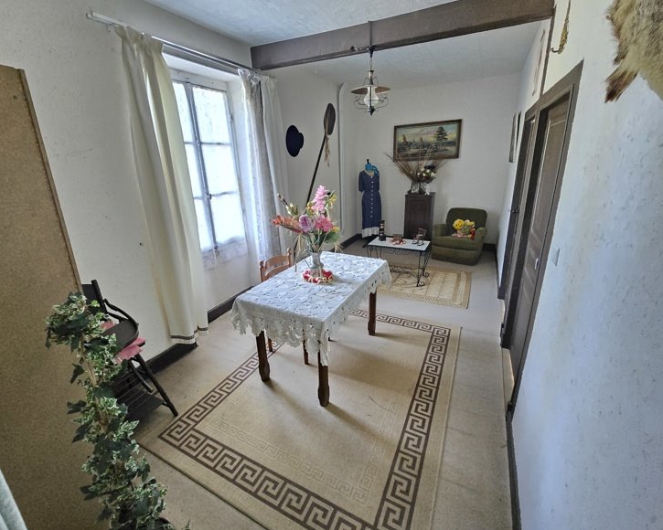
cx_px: 321
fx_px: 275
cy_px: 260
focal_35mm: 14
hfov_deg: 100.7
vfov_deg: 88.0
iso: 2500
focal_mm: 2.2
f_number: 2.2
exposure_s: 1/24
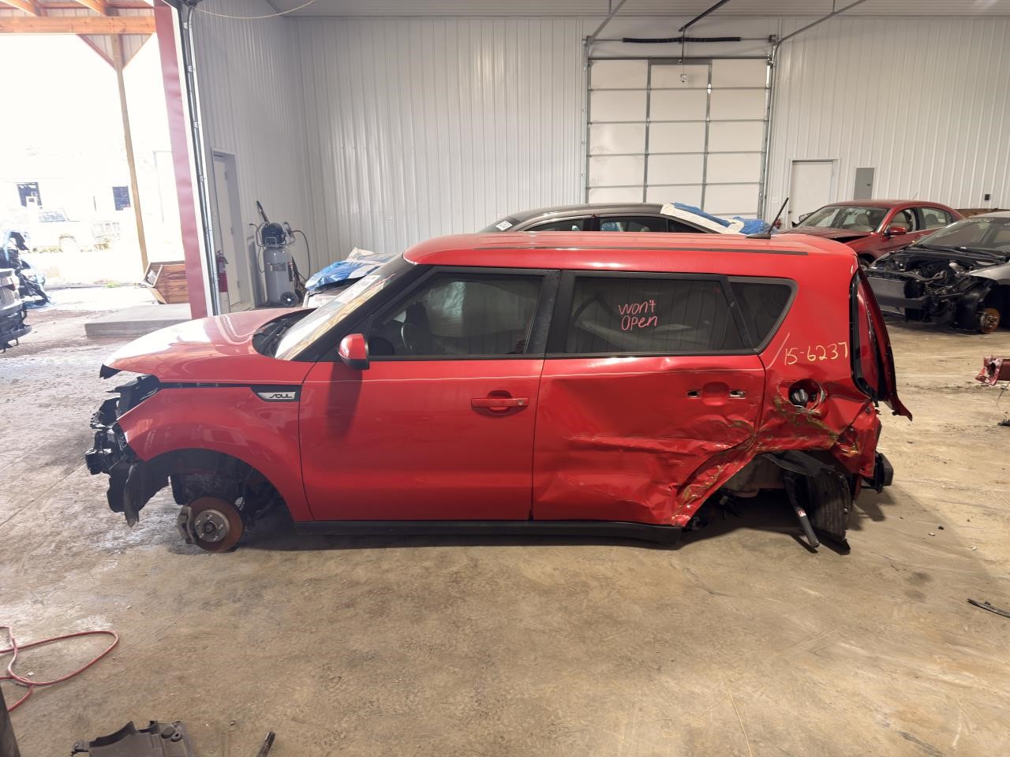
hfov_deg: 71.6
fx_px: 700
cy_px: 378
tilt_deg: -12.9
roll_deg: +2.1
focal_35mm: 24
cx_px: 505
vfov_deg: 56.8
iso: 100
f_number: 1.78
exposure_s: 1/88
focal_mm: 6.76
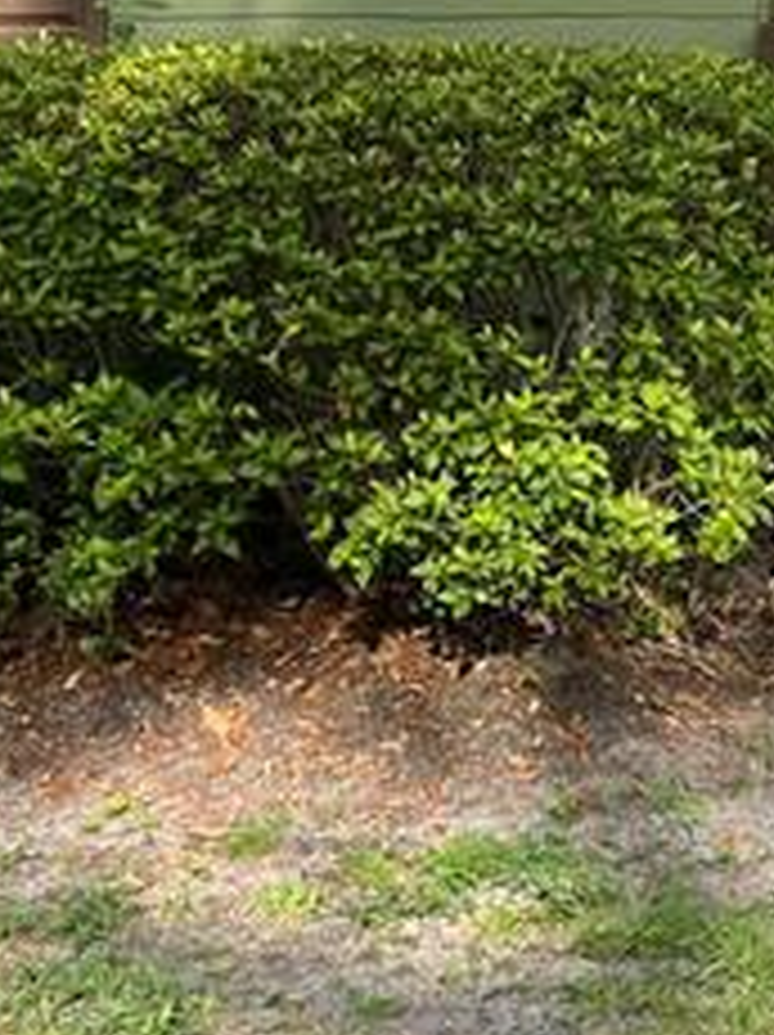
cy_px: -158
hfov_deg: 15.6
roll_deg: -0.1
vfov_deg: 21.2
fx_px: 2599
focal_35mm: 87
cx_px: 1166
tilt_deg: +5.1
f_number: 1.6
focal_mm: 5.1
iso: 50
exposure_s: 1/1046
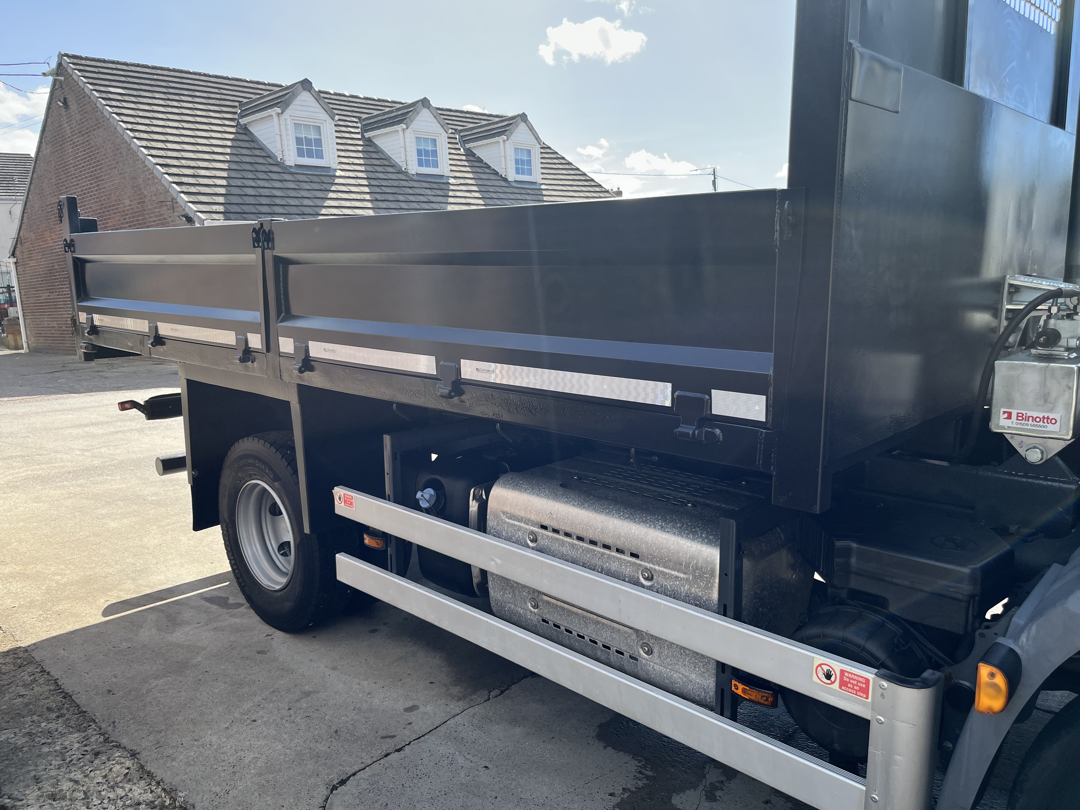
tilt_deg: -8.8
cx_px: 540
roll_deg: +2.4
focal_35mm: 26
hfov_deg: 67.3
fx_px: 811
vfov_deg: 53.1
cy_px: 405
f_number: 1.6
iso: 50
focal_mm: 5.1
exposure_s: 1/1252
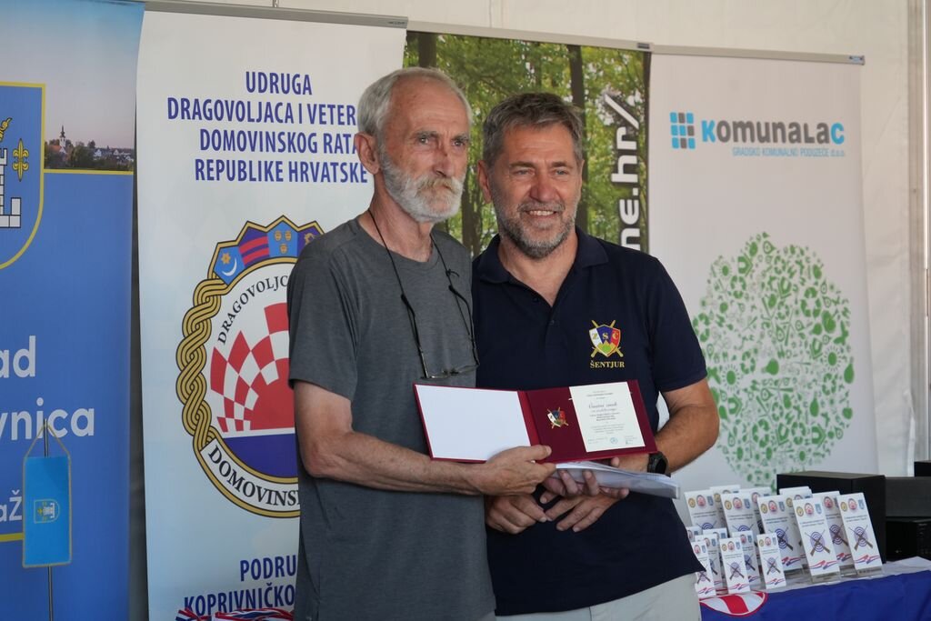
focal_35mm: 108
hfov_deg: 18.9
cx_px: 466
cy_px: 310
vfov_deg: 12.7
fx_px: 2793
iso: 2000
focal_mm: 108
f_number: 6.3
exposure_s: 1/125
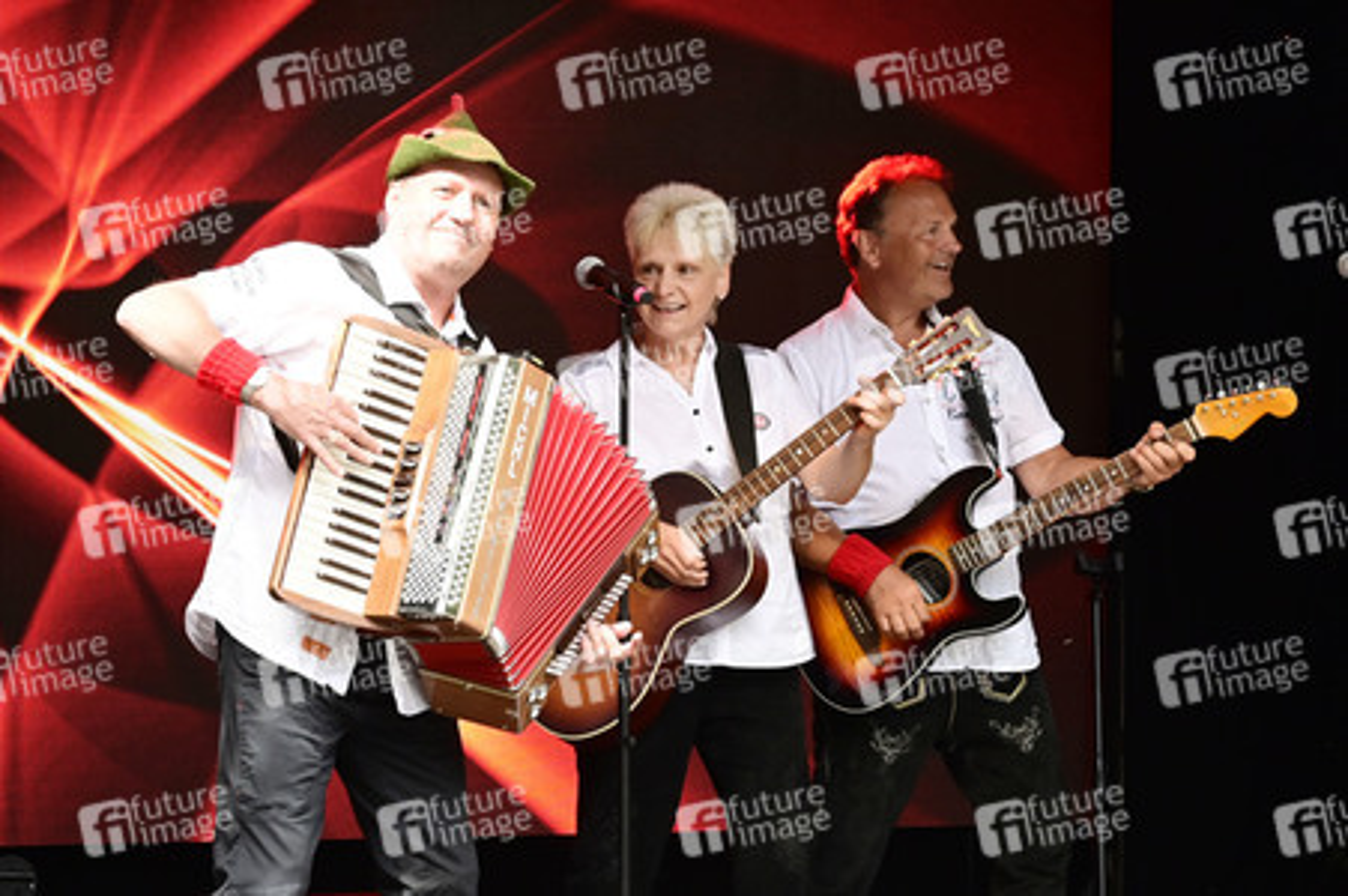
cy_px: 448
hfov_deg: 18.6
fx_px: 4116
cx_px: 674
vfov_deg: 12.4
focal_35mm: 110
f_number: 10
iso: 1600
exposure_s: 1/200
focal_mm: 110
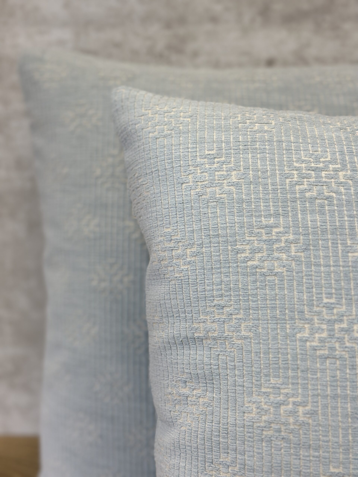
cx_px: 179
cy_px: 238
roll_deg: +0.6
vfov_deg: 39.7
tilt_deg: -20.2
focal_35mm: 48
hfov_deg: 30.3
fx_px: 662
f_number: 1.78
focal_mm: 6.86
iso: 80
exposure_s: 1/254
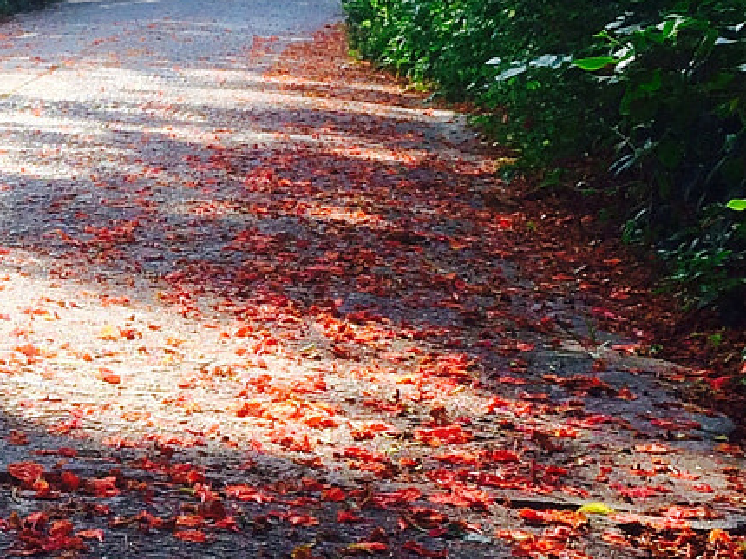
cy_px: 380
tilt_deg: -19.7
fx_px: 2326
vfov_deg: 13.7
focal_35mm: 108
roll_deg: +0.9
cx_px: -245
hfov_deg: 17.1
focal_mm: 4.15
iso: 32
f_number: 2.2
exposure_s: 1/266
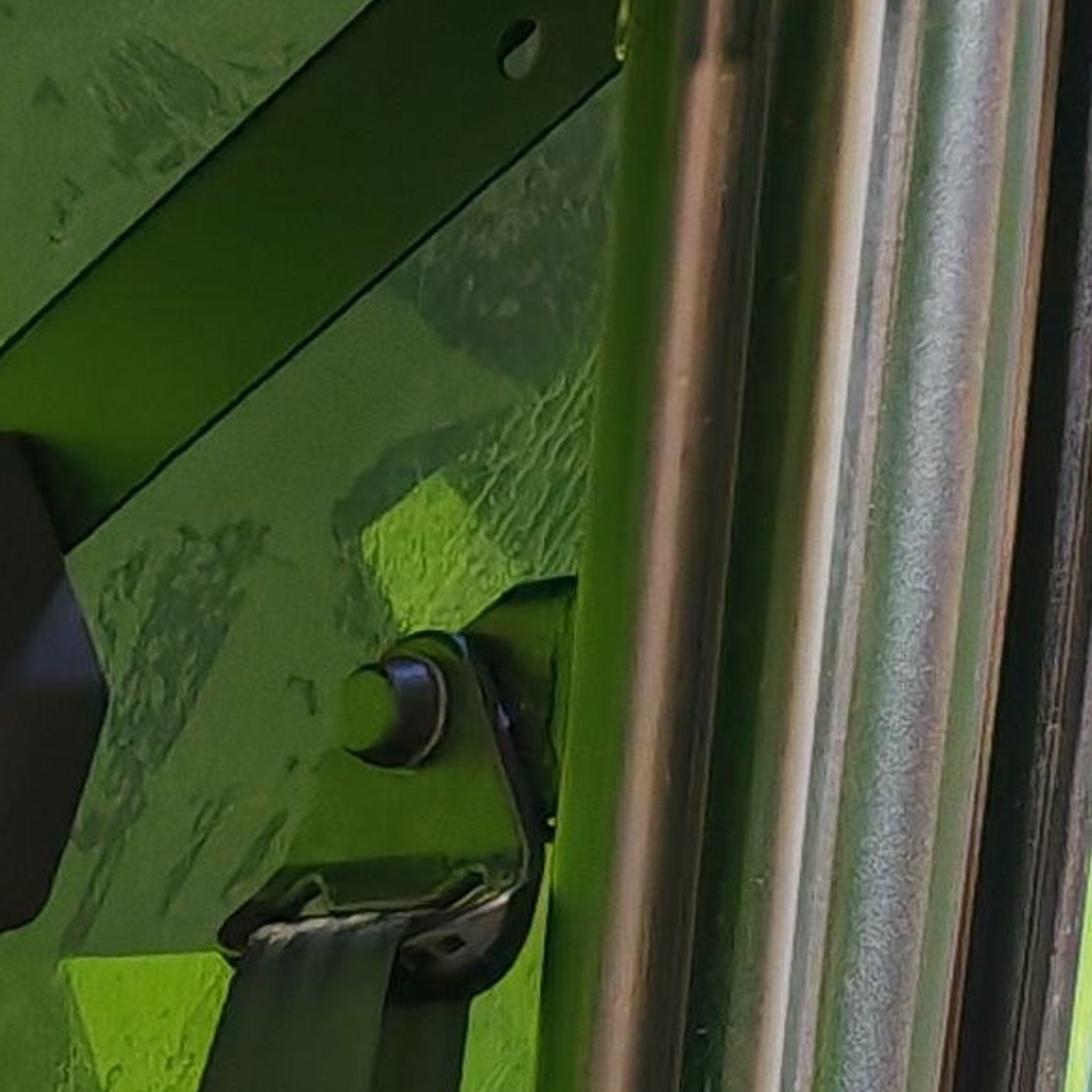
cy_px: 2229
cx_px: -1910
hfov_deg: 8.9
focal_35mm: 168
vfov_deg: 9.7
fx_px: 5996
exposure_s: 1/100
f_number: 1.4
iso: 200
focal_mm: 6.83
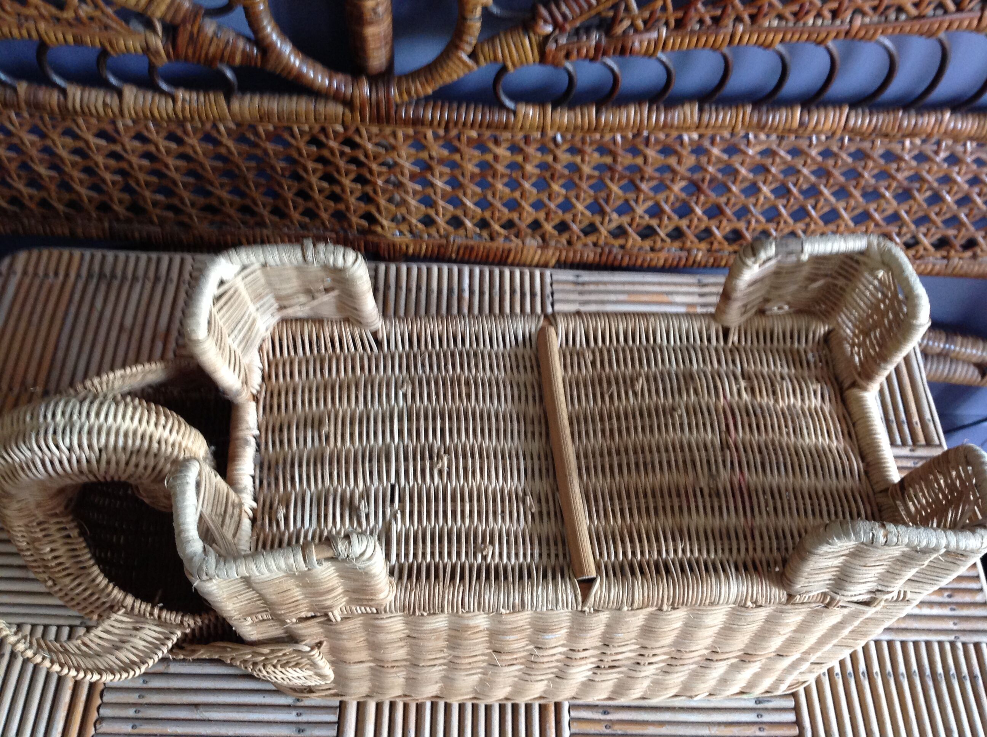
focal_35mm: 35
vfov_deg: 40.6
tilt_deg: -57.9
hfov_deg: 52.7
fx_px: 996
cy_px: 368
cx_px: 494
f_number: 2.4
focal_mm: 4.28
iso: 160
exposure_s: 1/15
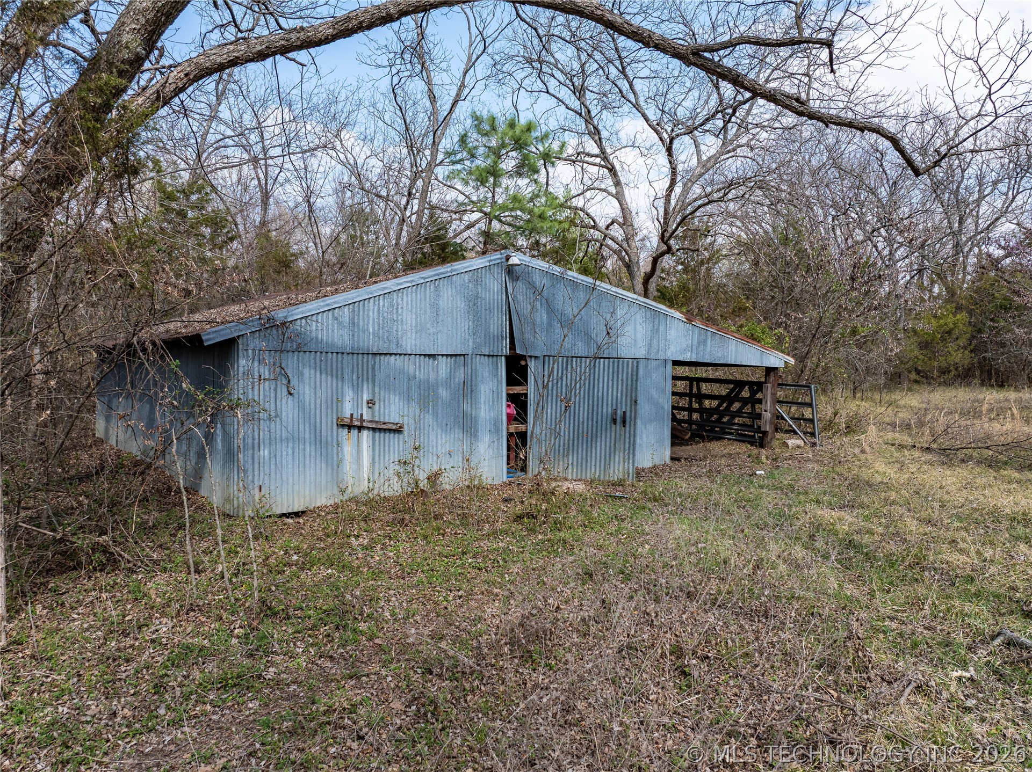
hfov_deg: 71.6
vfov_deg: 56.8
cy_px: 386
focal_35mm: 24
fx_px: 715
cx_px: 516
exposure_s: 1/4000
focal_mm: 12.29
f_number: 2.8
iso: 220
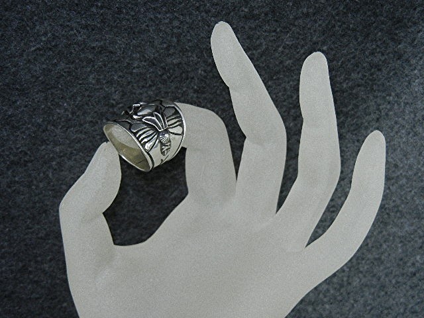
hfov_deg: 32.7
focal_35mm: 59
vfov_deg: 24.8
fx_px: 723
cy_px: 159
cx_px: 212
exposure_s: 1/30
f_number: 4
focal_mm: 10.6
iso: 467
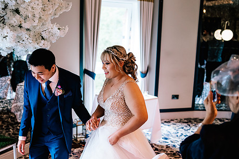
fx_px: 299
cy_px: 94
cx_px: 108
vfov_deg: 29.8
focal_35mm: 45
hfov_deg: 43.5
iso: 2000
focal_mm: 35
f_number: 2
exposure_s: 1/500
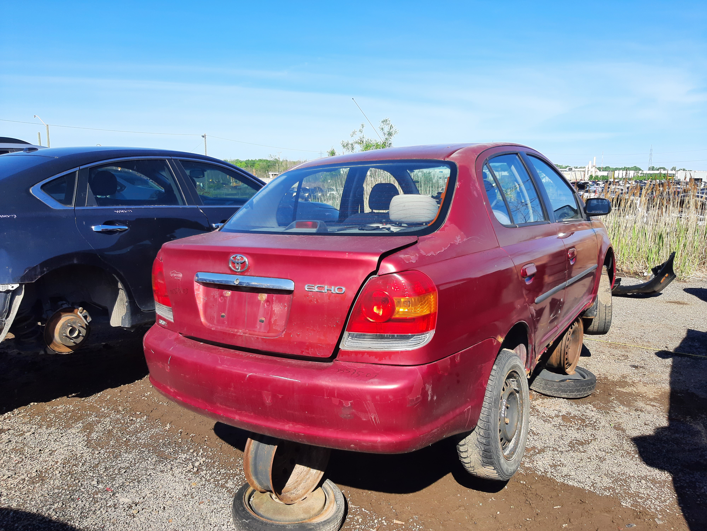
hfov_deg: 67.3
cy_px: 266
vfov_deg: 53.1
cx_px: 354
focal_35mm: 26
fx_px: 531
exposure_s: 1/1002
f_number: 1.7
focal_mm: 3.92
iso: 40
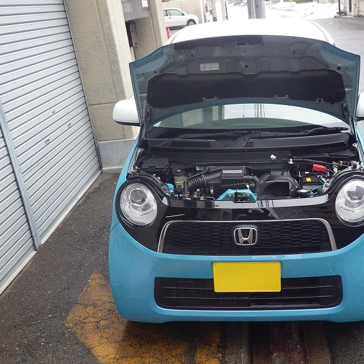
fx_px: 488
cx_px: 244
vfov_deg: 40.9
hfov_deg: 40.4
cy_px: 184
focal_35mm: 41
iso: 200
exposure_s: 1/50
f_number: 3.8
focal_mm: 6.1
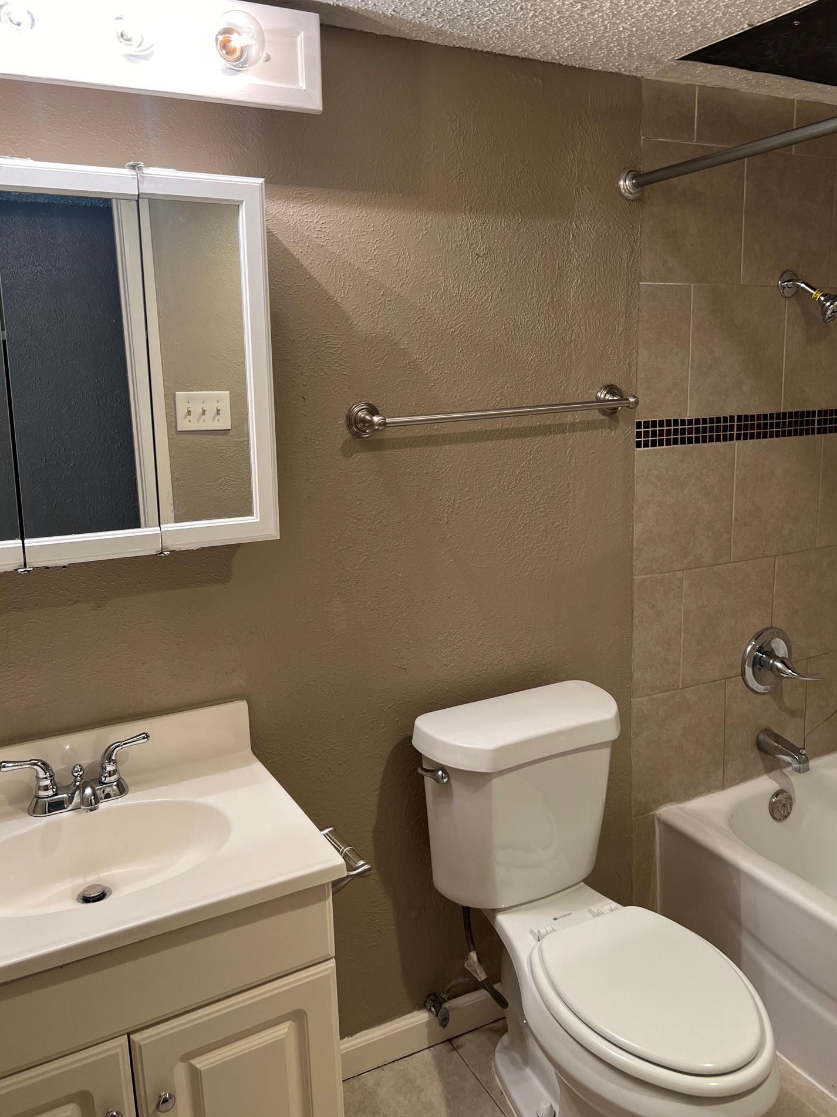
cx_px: 431
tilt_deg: -9.9
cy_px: 518
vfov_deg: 63.4
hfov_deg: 49.7
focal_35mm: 28
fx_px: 903
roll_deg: +1.4
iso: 64
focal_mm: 5.7
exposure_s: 1/60
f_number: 1.5
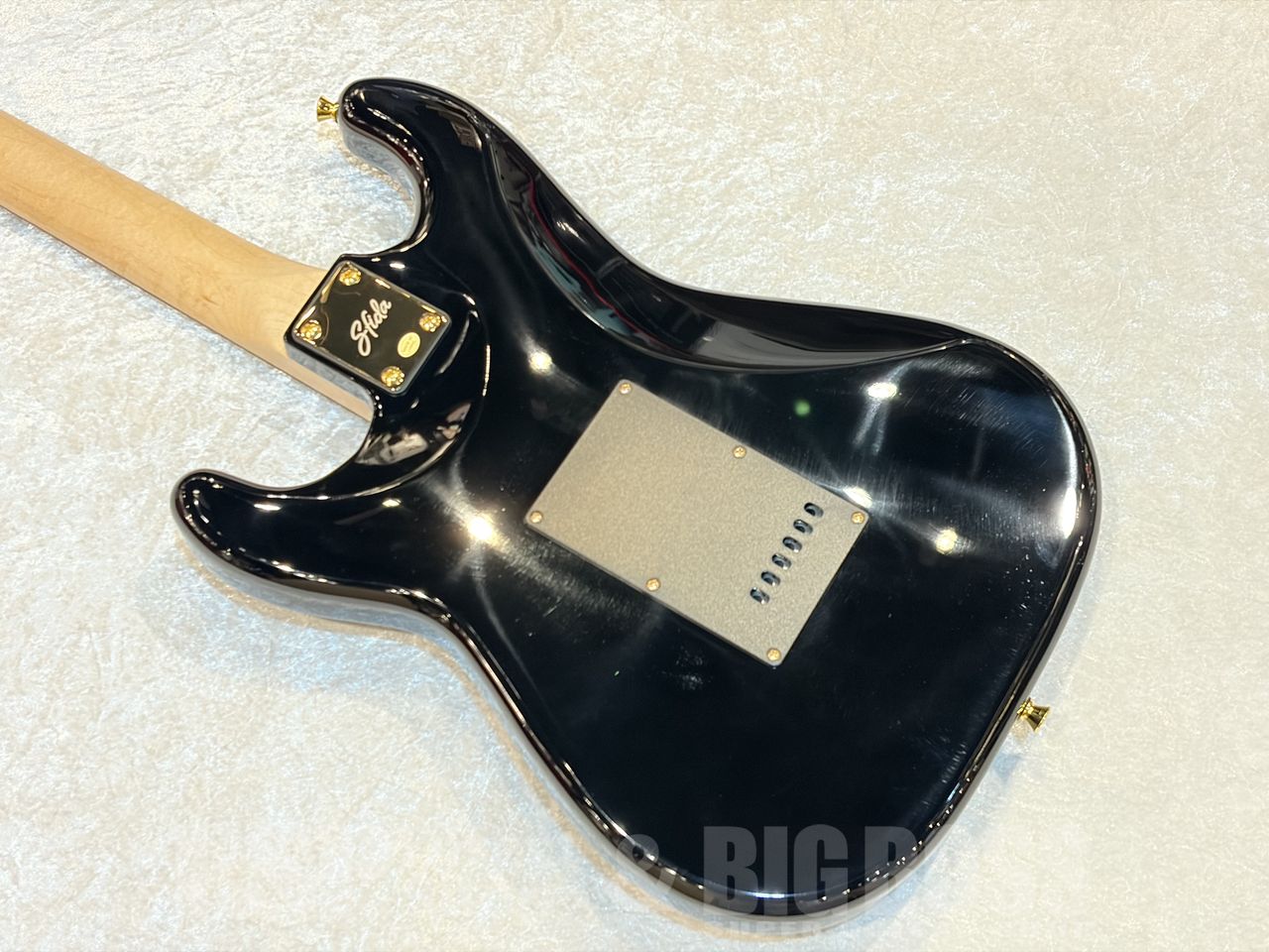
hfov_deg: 36.8
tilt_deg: -68.1
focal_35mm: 52
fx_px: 1906
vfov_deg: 28.0
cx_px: 634
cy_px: 476
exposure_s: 1/40
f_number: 1.6
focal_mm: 5.96
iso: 320
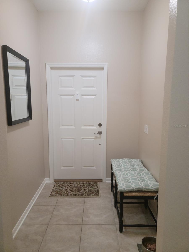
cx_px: 94
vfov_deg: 69.4
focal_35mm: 25
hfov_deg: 54.9
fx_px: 182
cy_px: 126
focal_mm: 7
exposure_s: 1/40
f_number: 1.8
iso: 250
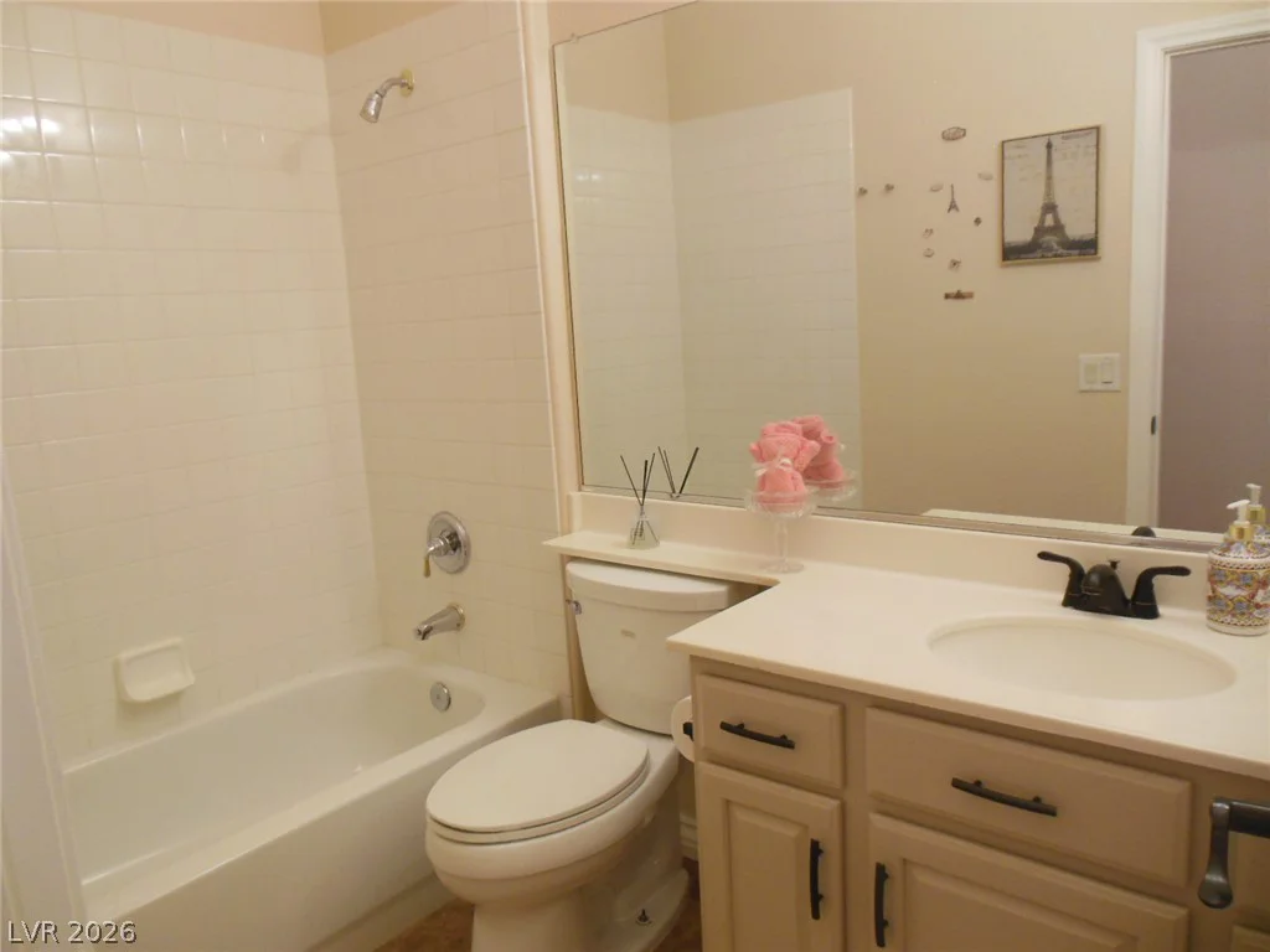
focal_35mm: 25
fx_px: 917
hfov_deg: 69.4
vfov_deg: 54.9
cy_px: 476
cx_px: 635
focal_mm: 4.5
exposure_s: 1/30
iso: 320
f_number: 3.2
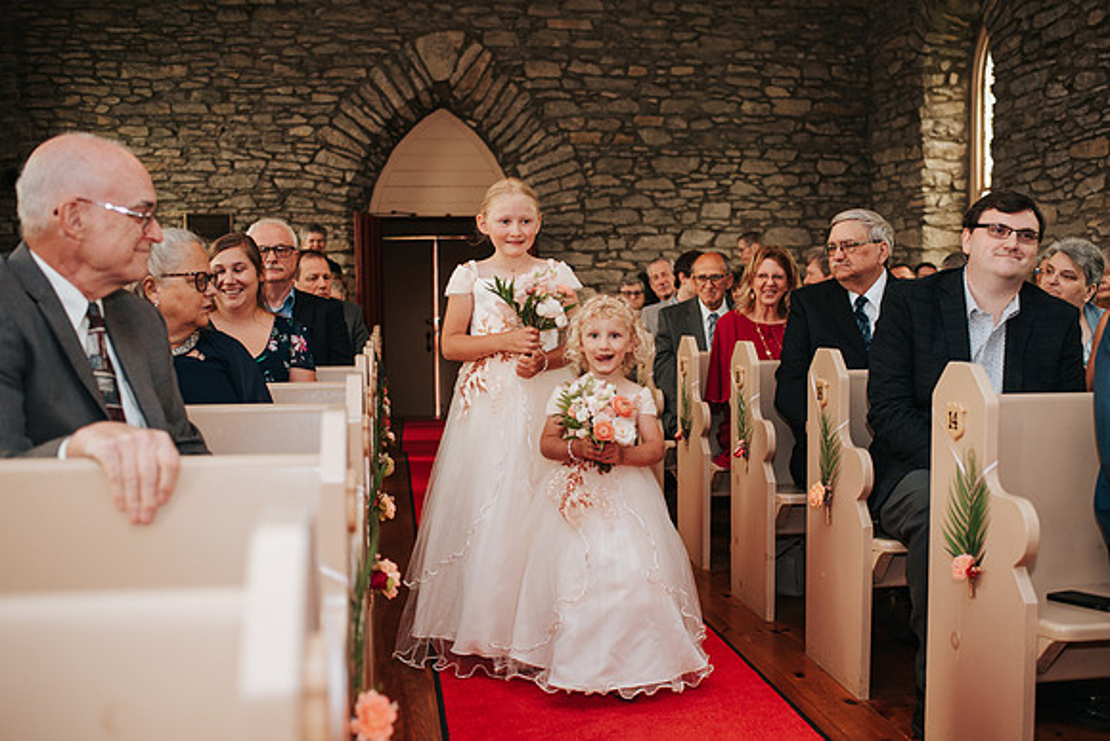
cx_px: 581
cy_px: 371
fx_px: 1146
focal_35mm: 37
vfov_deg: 35.8
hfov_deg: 51.7
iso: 1000
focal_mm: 35
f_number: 2.8
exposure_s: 1/200
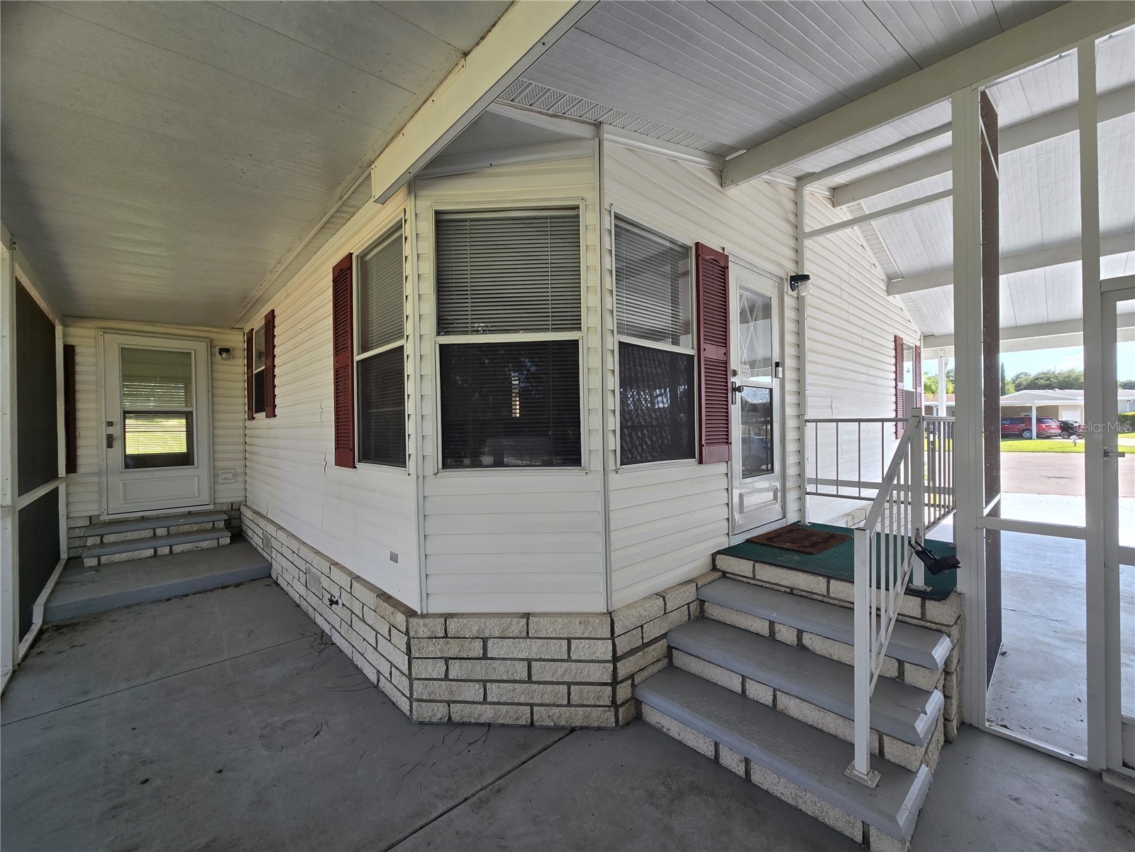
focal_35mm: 13
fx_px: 426
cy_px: 426
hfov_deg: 106.2
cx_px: 568
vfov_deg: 89.9
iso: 50
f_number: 2.2
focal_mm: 2.2
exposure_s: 1/210
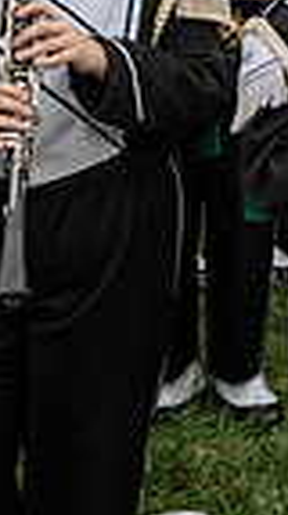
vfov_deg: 20.3
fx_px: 1391
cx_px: 770
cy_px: 5
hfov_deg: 9.9
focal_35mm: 102
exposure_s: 1/500
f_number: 2.8
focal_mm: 24
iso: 640
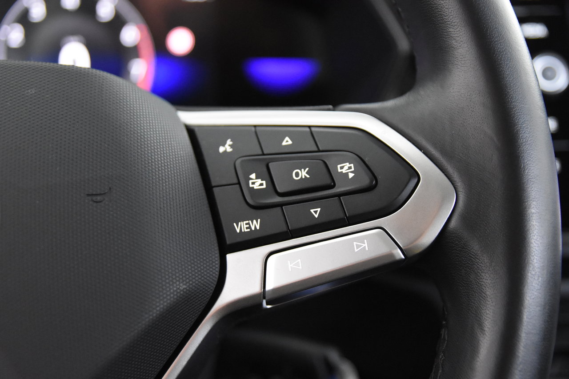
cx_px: 284
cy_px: 190
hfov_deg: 38.9
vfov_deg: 26.5
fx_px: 806
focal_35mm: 51
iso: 5600
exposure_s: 1/50
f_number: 3.3
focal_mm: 34
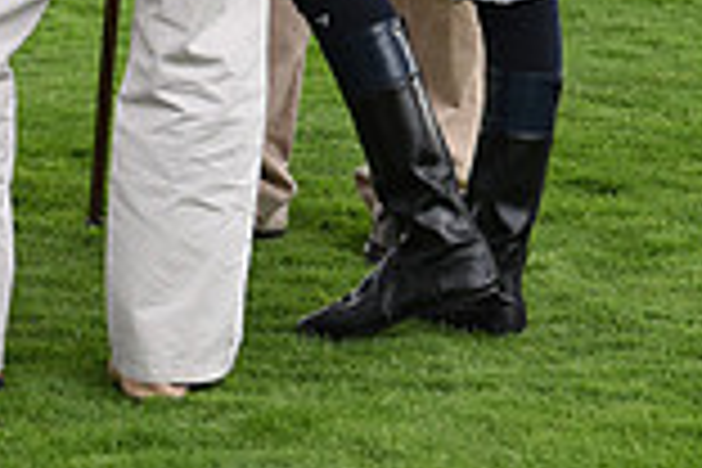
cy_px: -353
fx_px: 7955
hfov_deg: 5.0
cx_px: -274
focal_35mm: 408
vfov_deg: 3.4
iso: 640
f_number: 5
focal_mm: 110
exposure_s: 1/1250
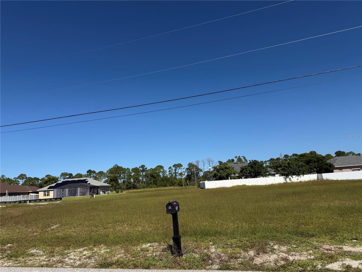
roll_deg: +3.5
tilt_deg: +10.6
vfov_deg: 56.8
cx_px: 181
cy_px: 136
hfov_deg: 71.6
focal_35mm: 24
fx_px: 251
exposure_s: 1/6711
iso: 80
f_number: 1.78
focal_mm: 6.76
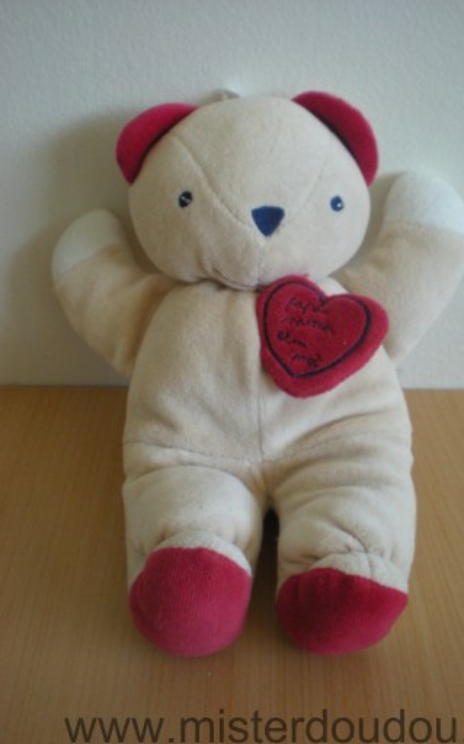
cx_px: 281
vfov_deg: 48.2
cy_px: 377
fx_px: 830
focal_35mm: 41
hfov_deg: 31.1
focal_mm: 6.3
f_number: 3.1
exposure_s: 1/63.7
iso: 200
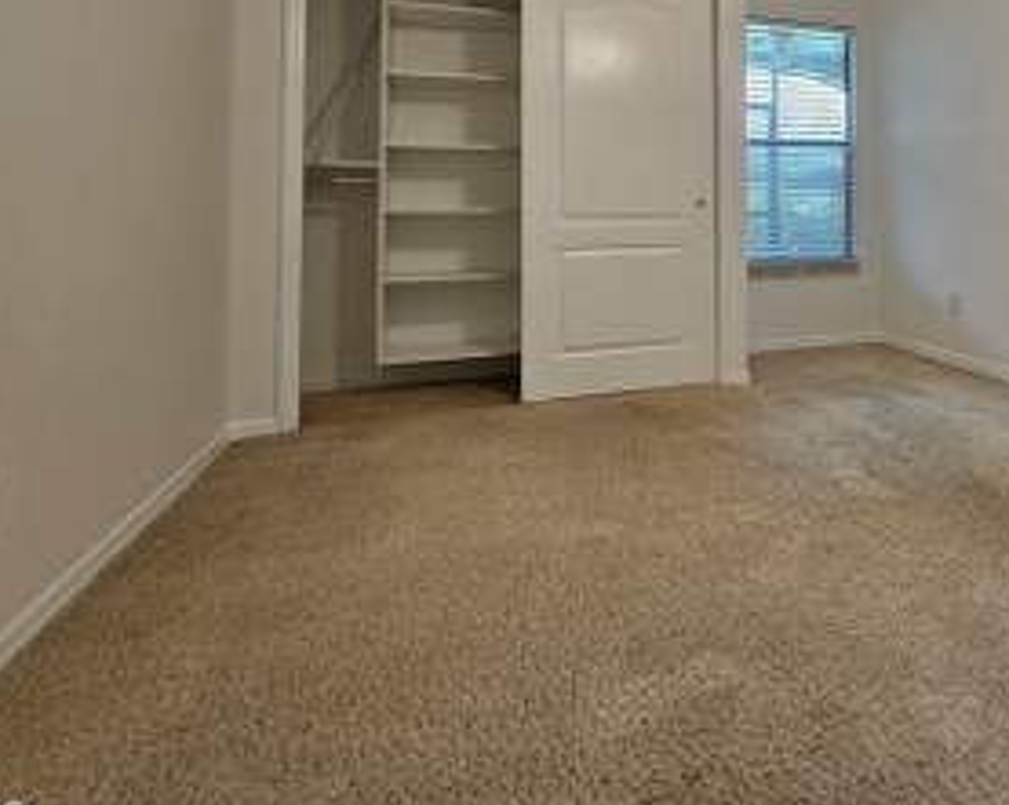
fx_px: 656
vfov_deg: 59.3
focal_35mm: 22
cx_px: 739
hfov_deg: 70.7
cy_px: 189
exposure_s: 1/60
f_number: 2.2
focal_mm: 2.2
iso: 80
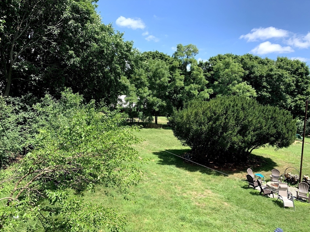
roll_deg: -2.3
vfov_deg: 53.1
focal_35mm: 26
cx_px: 155
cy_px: 116
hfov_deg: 67.3
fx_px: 233
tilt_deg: -3.4
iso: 25
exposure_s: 1/829
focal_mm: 4.25
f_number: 1.8
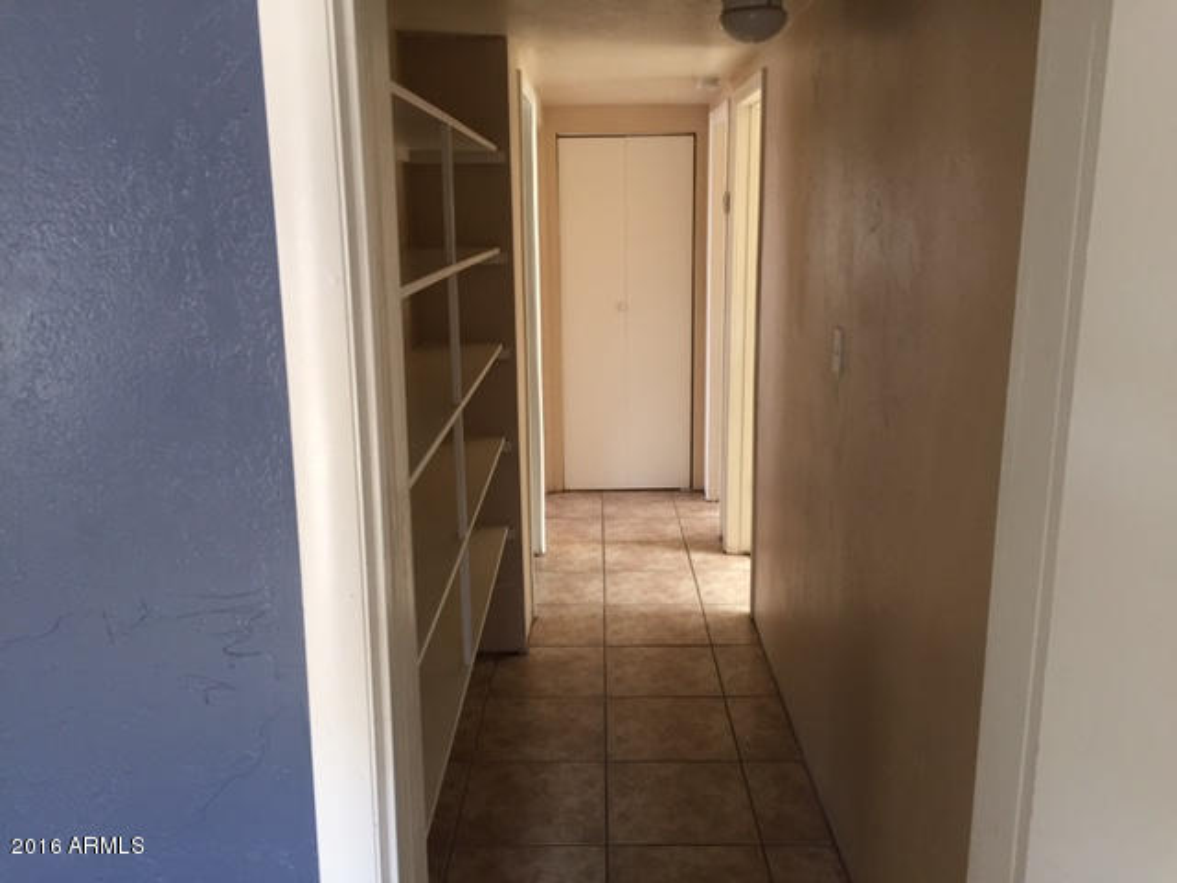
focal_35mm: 29
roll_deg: +0.5
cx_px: 588
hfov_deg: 61.7
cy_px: 442
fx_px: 986
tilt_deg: -13.1
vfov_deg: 48.2
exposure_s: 1/30
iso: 100
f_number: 2.2
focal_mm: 4.15
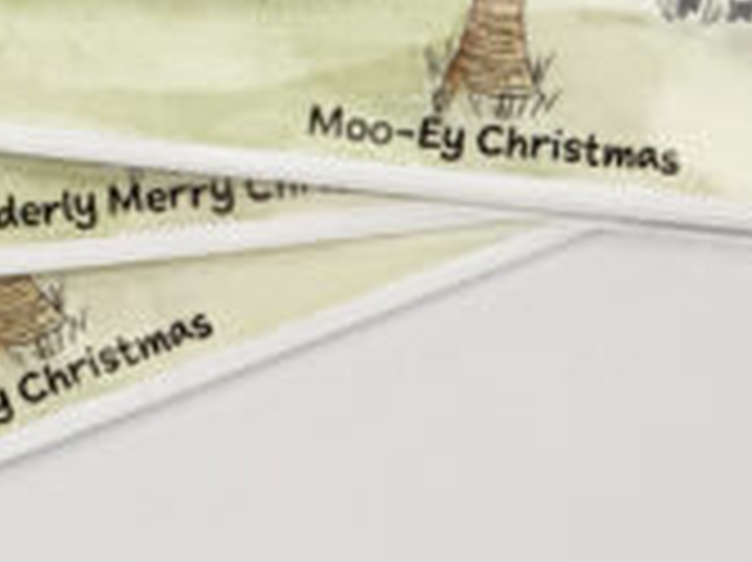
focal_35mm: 208
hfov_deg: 9.5
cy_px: -81
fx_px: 4515
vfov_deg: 7.1
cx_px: 248
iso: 500
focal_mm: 9
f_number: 2.8
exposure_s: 1/24
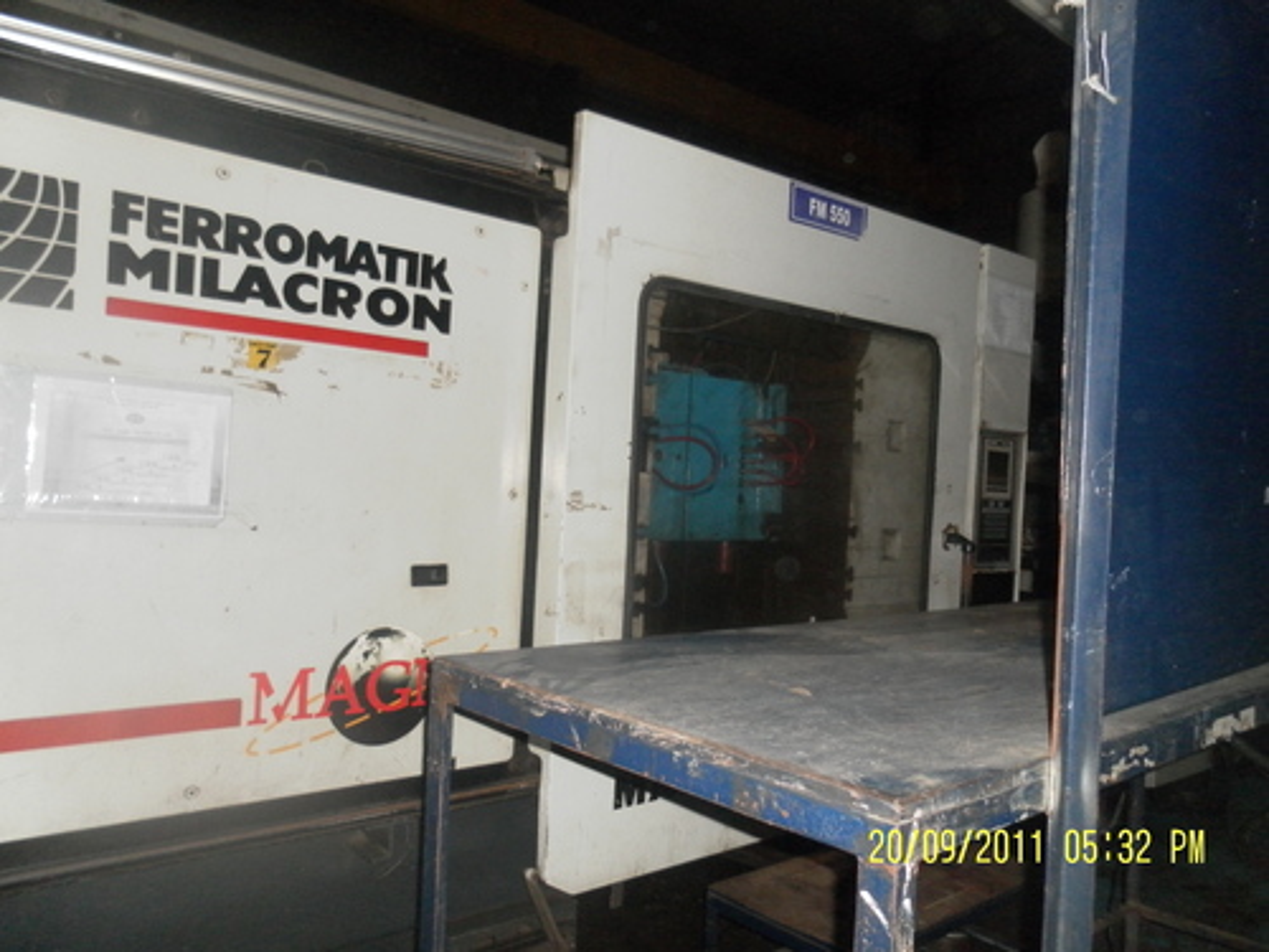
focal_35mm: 28
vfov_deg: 49.7
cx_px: 634
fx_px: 1026
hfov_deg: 63.4
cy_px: 476
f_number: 3.2
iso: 320
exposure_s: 1/50
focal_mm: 4.9
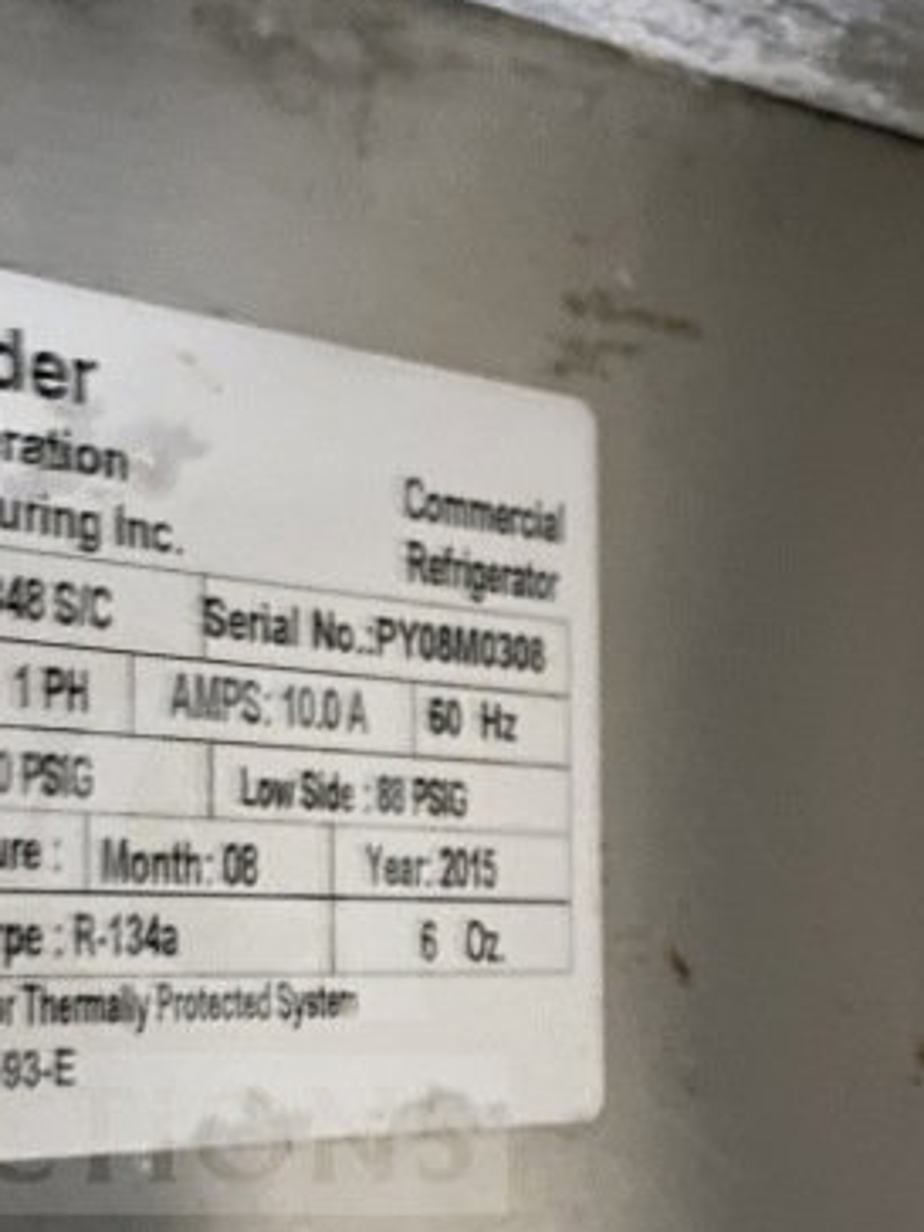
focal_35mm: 58
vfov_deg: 32.5
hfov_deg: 24.6
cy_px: 946
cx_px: 125
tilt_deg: -0.1
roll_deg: +2.0
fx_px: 2064
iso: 500
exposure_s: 1/8
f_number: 1.8
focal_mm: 4.25
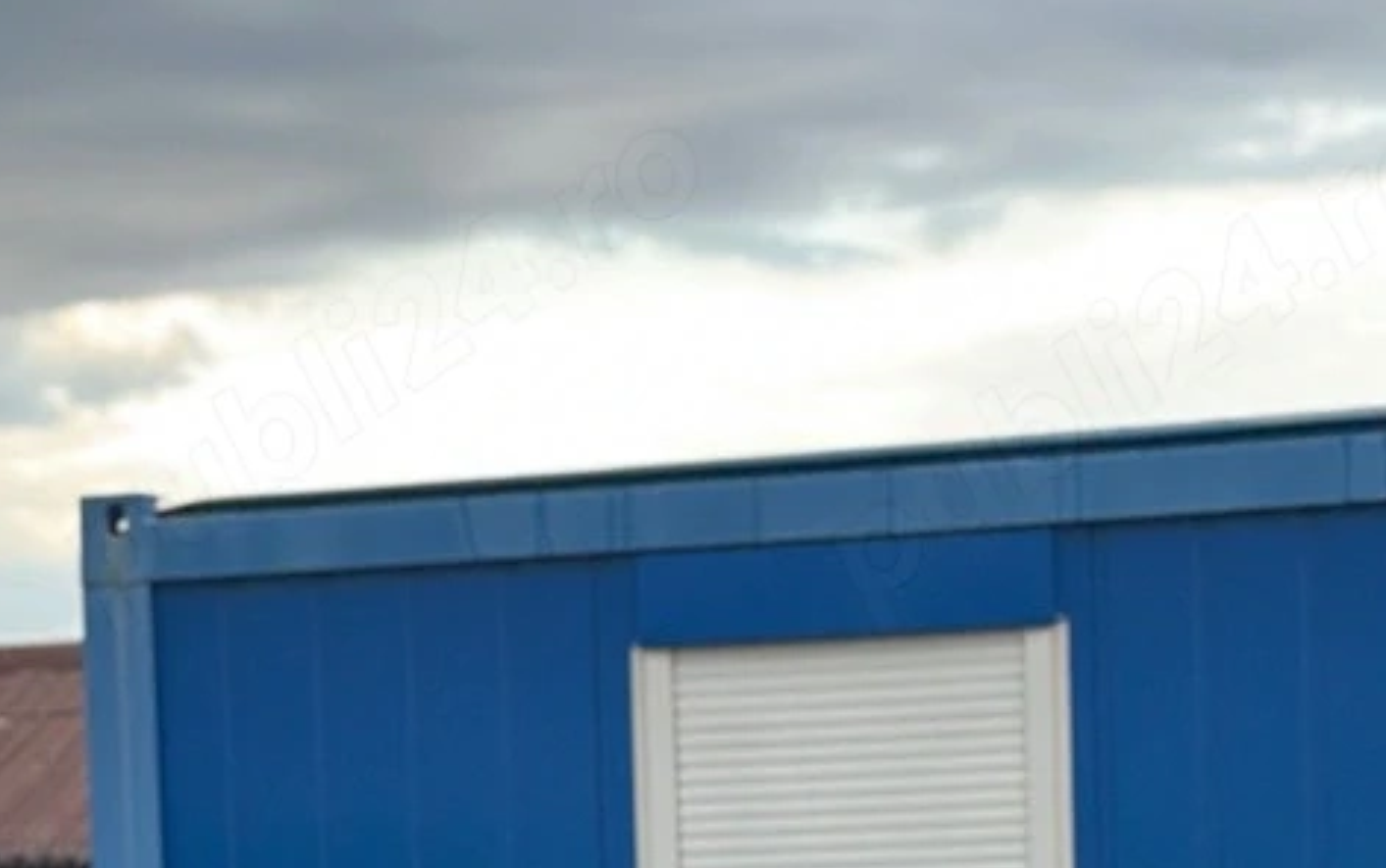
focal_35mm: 144
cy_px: 1245
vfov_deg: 8.9
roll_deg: +1.4
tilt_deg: -2.5
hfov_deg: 14.5
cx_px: 577
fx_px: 5443
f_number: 1.78
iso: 80
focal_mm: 6.86
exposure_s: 1/325
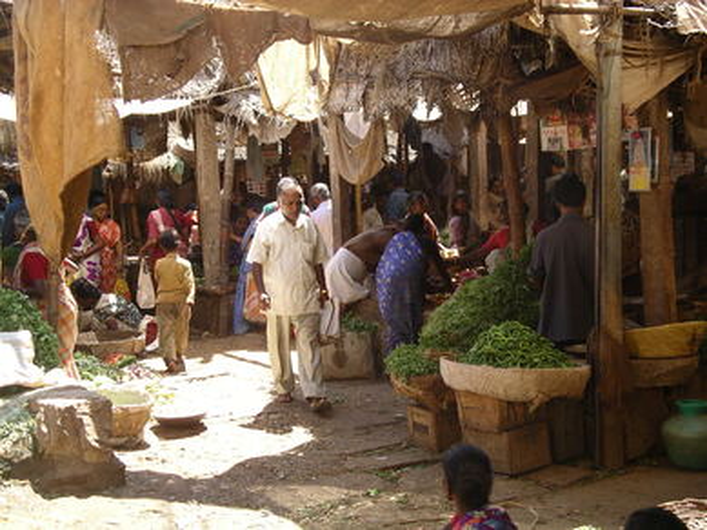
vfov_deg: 23.7
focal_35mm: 62
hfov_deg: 31.2
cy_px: 265
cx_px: 354
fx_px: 1267
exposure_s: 1/169
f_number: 3.3
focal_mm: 12.8
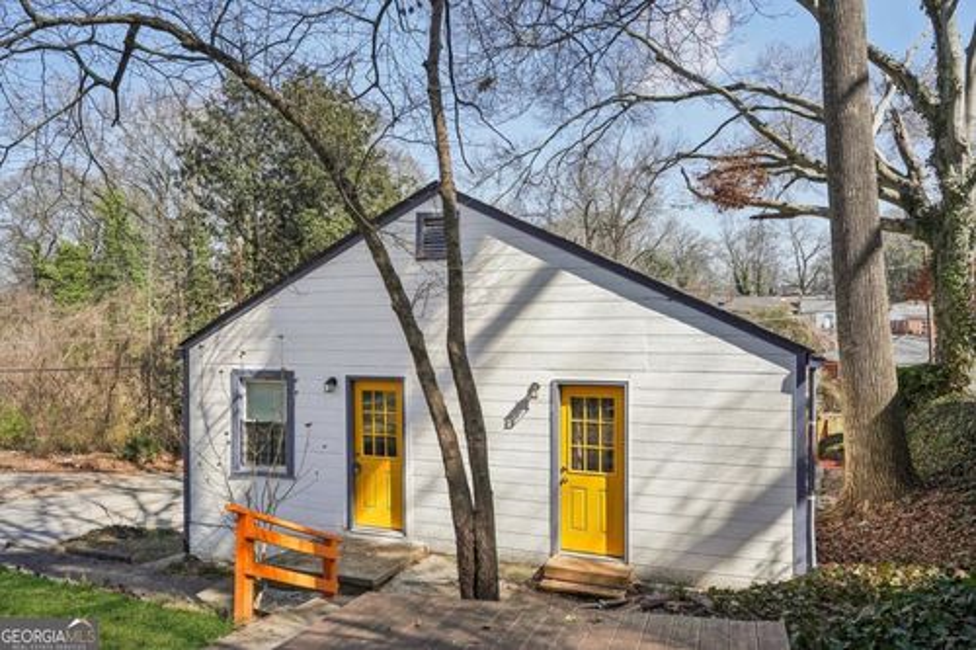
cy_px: 325
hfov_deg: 72.6
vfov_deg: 52.2
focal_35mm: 24
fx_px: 664
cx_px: 488
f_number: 8
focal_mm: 24.5
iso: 800
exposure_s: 1/1250
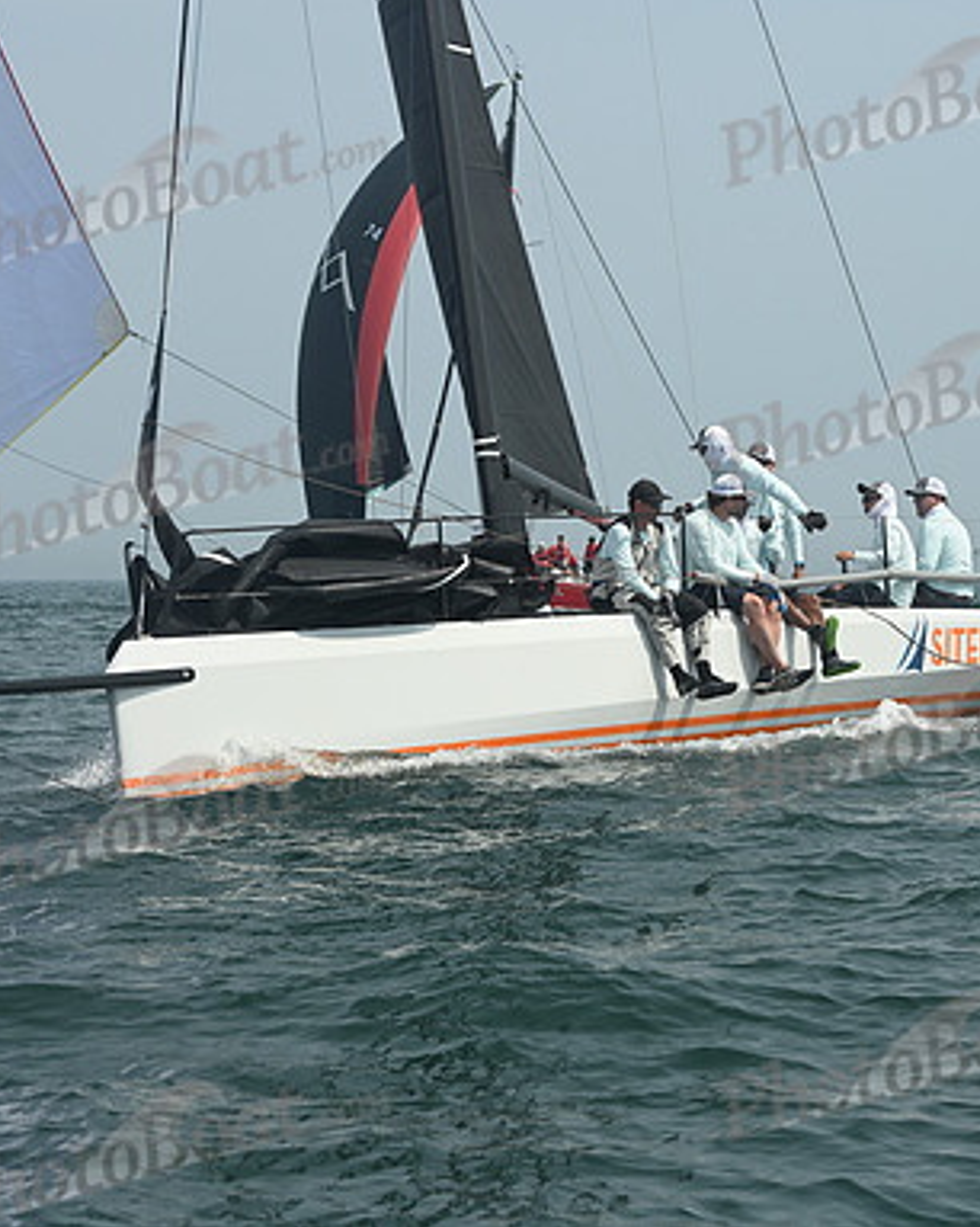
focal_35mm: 111
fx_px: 4028
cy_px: 610
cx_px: 557
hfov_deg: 13.9
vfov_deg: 17.3
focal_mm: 78
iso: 320
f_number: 8
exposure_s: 1/1250
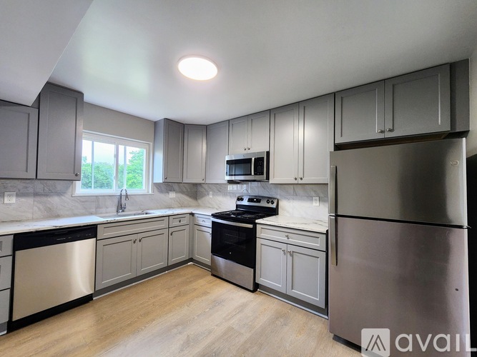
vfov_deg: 89.9
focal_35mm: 13
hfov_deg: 106.2
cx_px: 238
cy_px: 178
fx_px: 179
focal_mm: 2.2
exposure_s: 1/60
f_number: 2.2
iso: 200
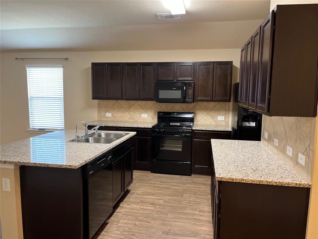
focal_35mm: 26
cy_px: 120
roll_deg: -0.5
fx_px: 239
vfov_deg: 53.1
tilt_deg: -6.4
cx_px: 159
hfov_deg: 67.3
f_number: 1.6
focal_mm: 5.1
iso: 320
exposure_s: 1/60
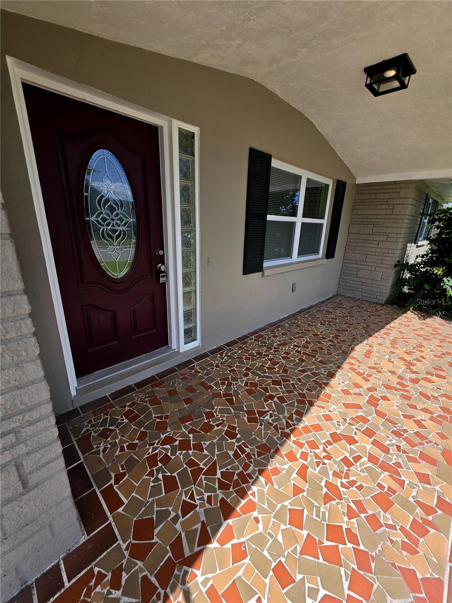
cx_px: 226
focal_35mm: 13
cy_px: 302
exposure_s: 1/1437
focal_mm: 2.2
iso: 32
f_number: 1.9
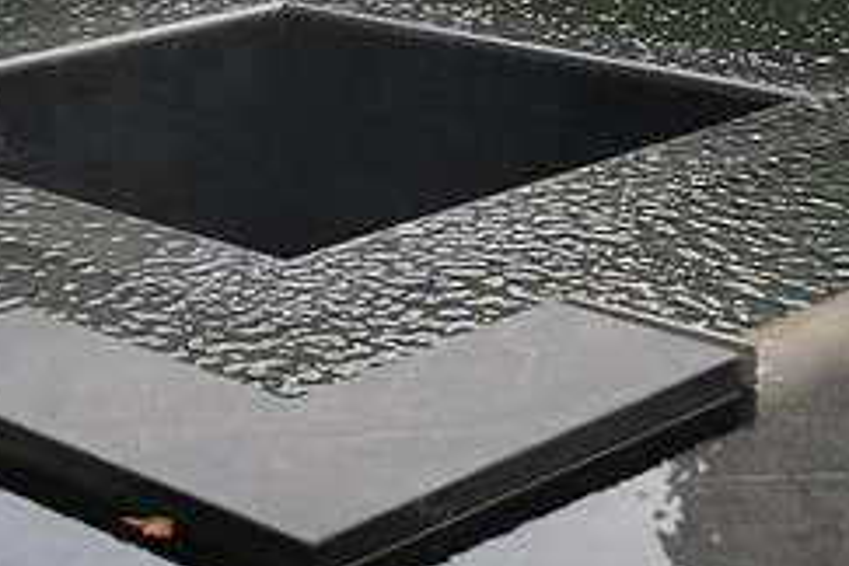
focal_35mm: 100
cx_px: 203
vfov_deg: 13.5
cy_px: -7
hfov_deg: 20.2
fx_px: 2358
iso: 100
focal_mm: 28
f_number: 5.6
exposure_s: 1/250
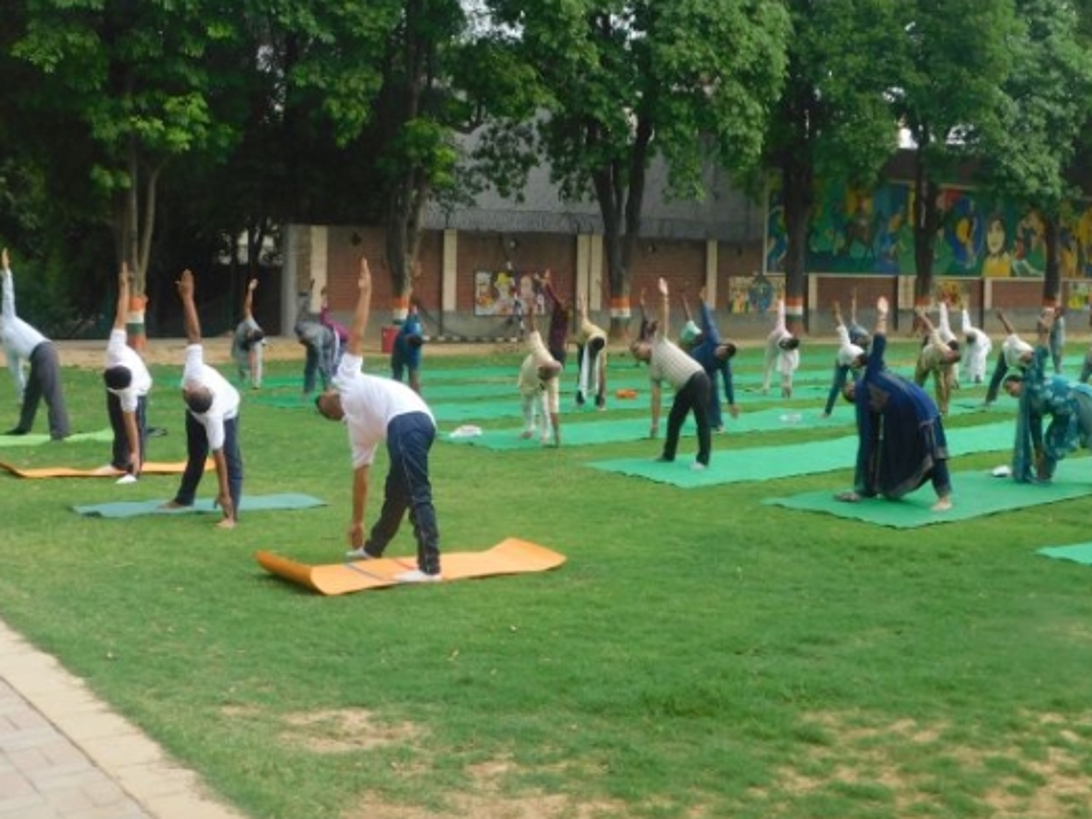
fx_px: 1388
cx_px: 606
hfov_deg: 42.9
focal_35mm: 44
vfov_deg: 32.8
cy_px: 333
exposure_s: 1/500
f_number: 3.5
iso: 125
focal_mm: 6.3
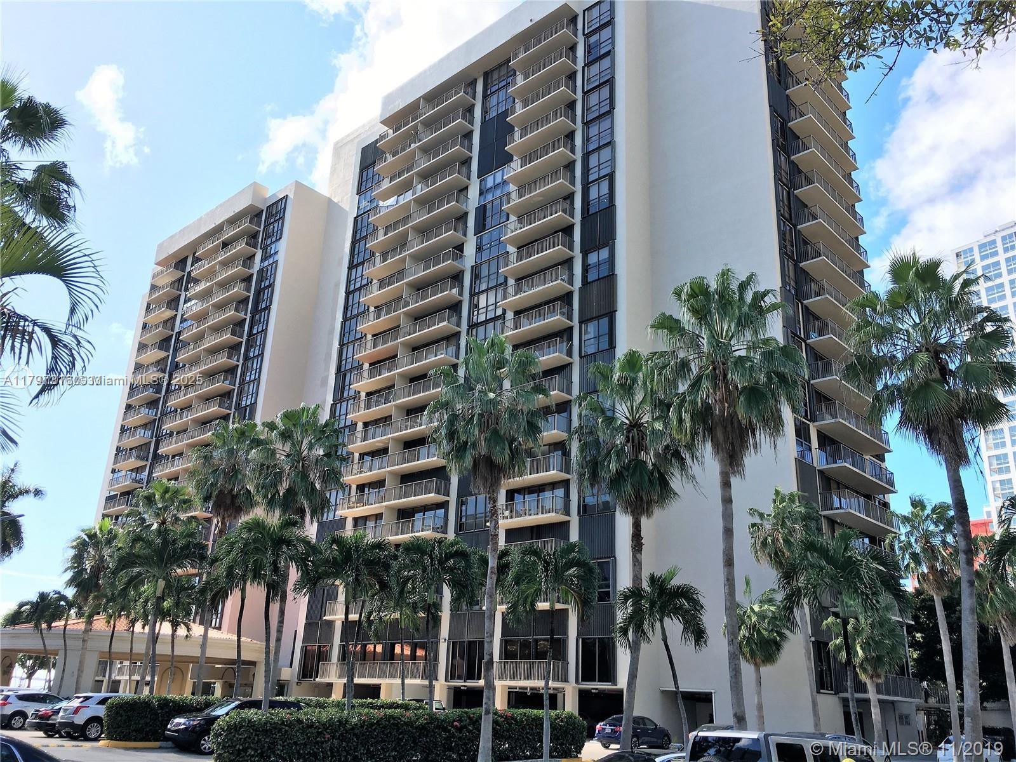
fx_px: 851
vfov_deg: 48.2
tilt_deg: +20.2
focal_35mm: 29
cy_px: 381
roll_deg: -1.9
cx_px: 508
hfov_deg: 61.7
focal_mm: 4.15
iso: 25
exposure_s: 1/538
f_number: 2.2
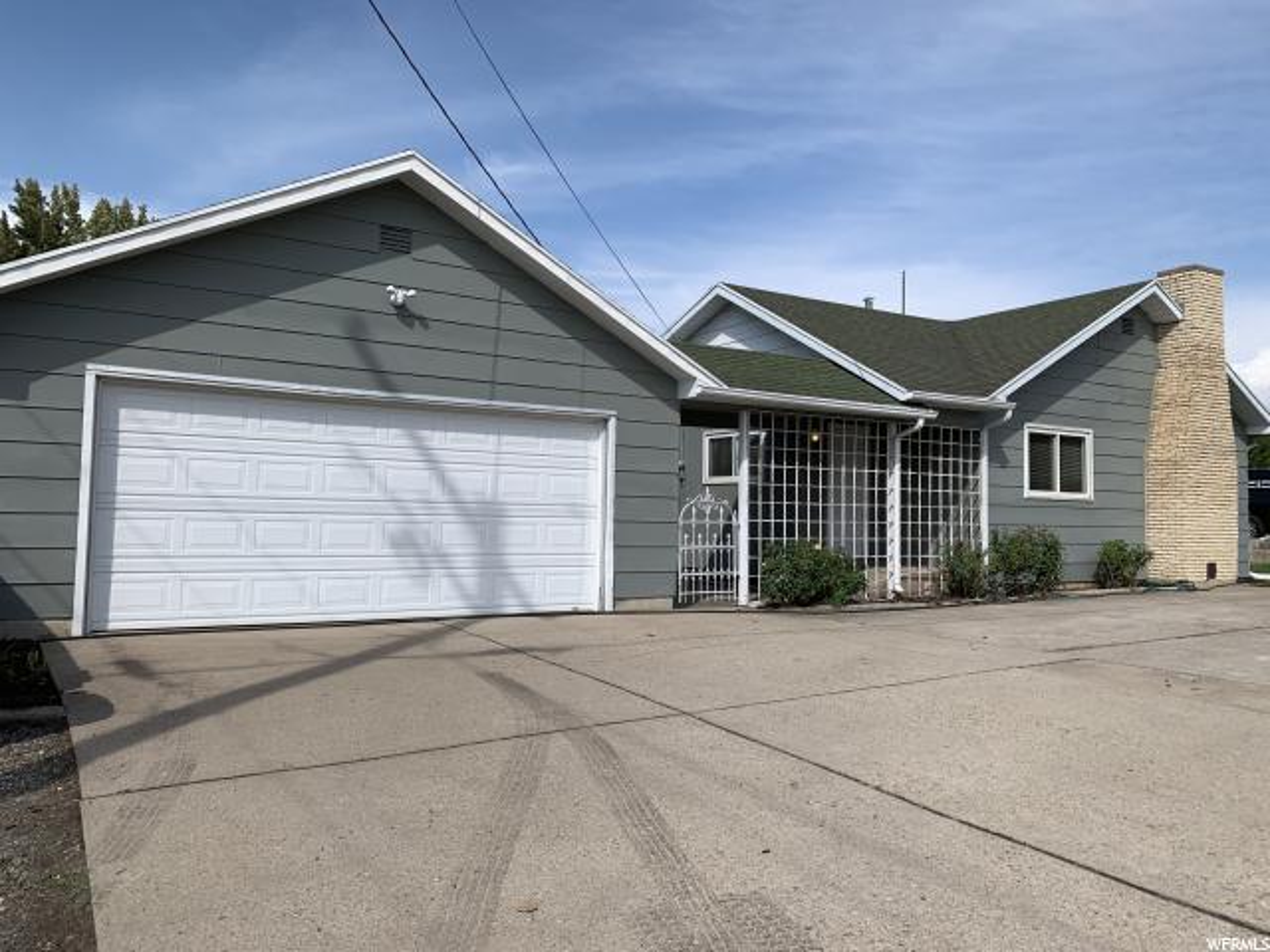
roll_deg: -1.4
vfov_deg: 53.1
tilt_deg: +2.0
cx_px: 635
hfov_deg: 67.3
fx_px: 954
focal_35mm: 26
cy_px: 476
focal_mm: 4.25
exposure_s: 1/3650
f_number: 1.8
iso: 25
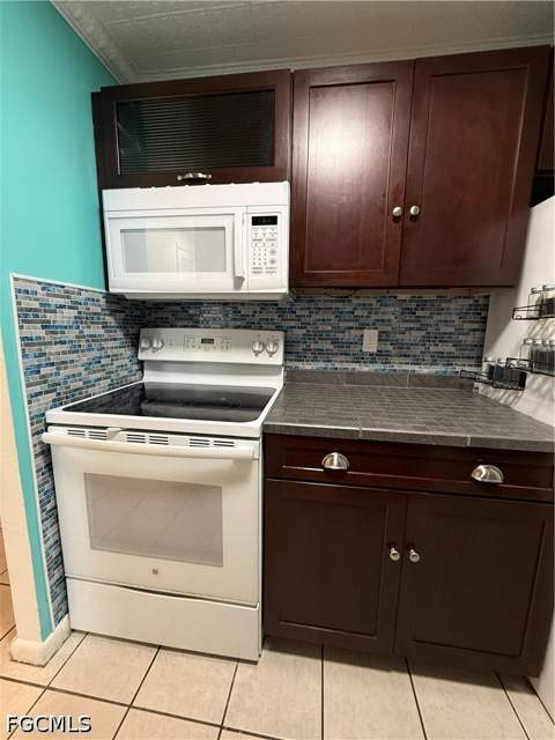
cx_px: 278
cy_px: 370
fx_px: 299
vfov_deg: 102.1
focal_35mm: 14
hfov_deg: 85.7
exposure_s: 1/60
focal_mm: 2.22
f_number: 2.2
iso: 320
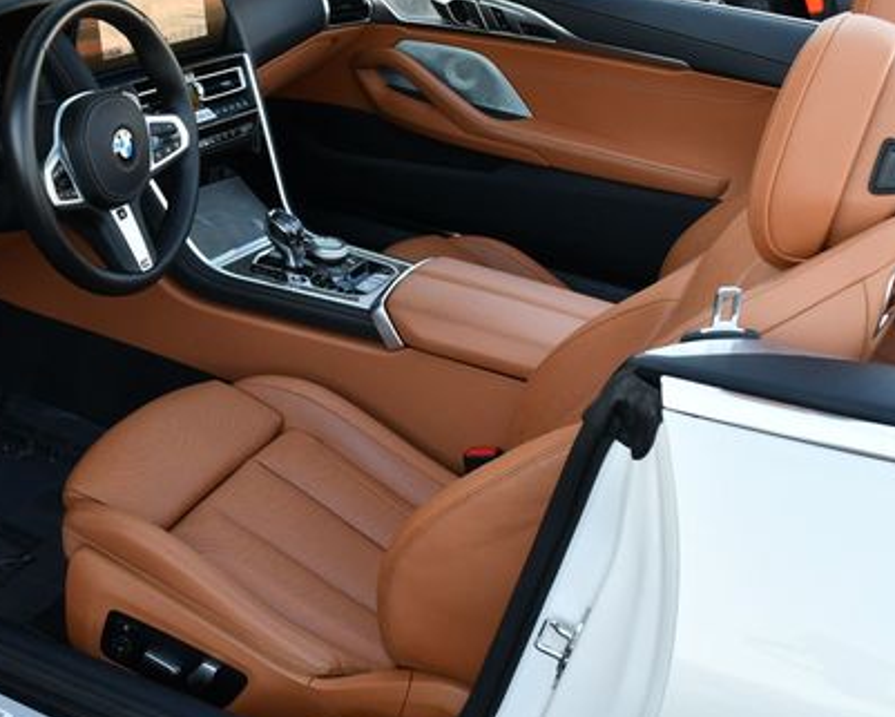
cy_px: 351
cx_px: 306
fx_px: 1431
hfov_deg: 34.4
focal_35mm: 54
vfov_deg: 28.1
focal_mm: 18
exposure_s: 1/250
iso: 400
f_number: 5
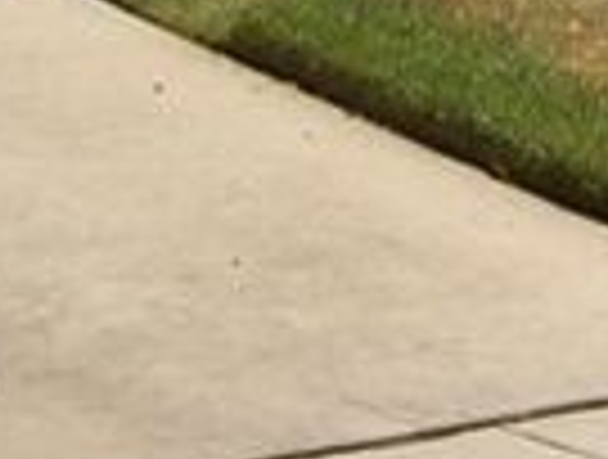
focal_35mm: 295
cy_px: -781
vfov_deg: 4.9
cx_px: 1738
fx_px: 5195
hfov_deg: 6.2
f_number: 4.8
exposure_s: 1/758
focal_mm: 8
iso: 50
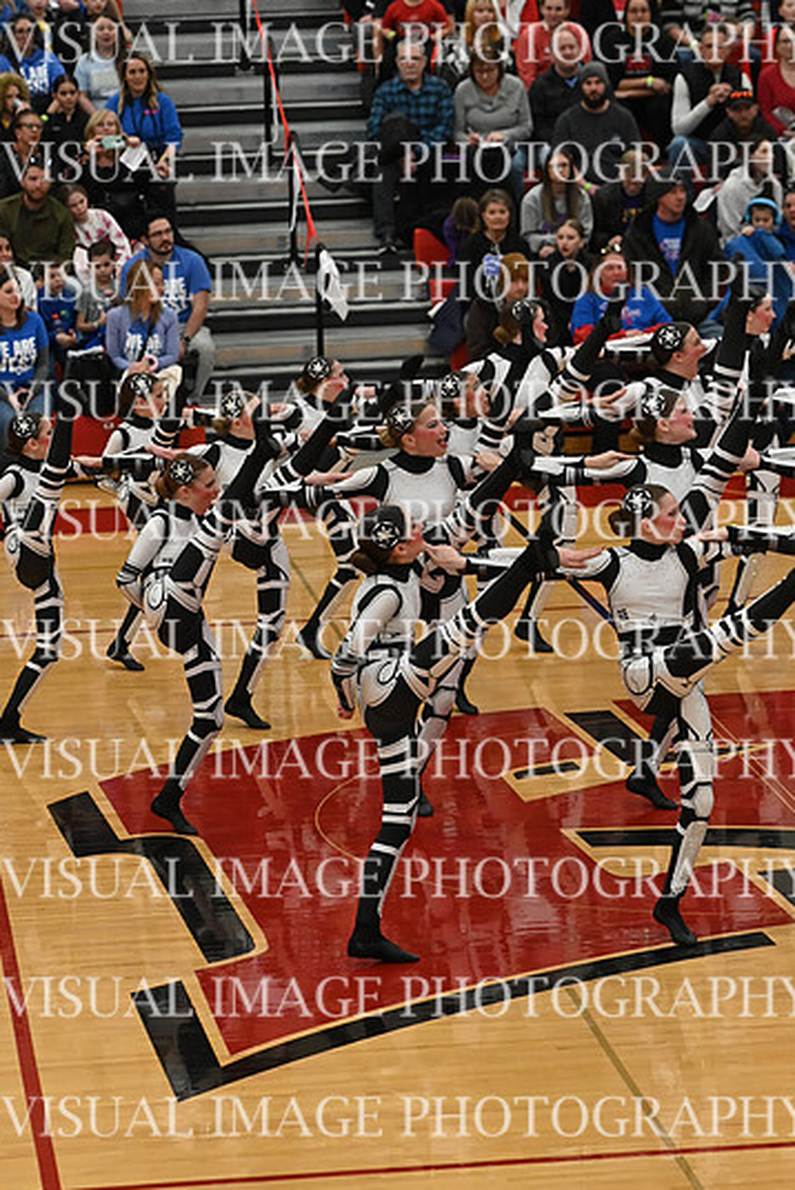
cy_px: 579
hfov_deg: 9.4
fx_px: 4830
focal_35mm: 146
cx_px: 385
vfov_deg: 14.0
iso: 3200
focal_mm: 90
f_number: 4
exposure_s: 1/400
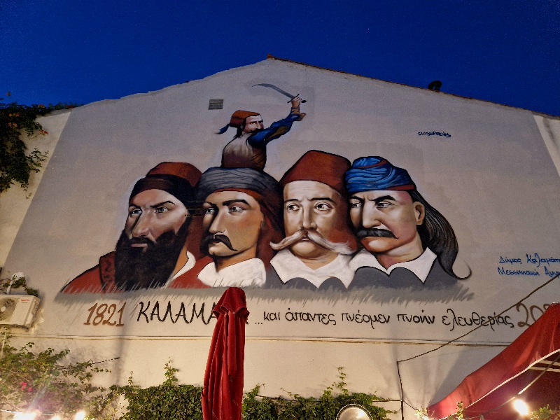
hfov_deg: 73.9
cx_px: 280
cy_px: 210
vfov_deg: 58.9
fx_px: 372
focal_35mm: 23
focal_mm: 5.4
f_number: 1.8
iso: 800
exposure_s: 1/25
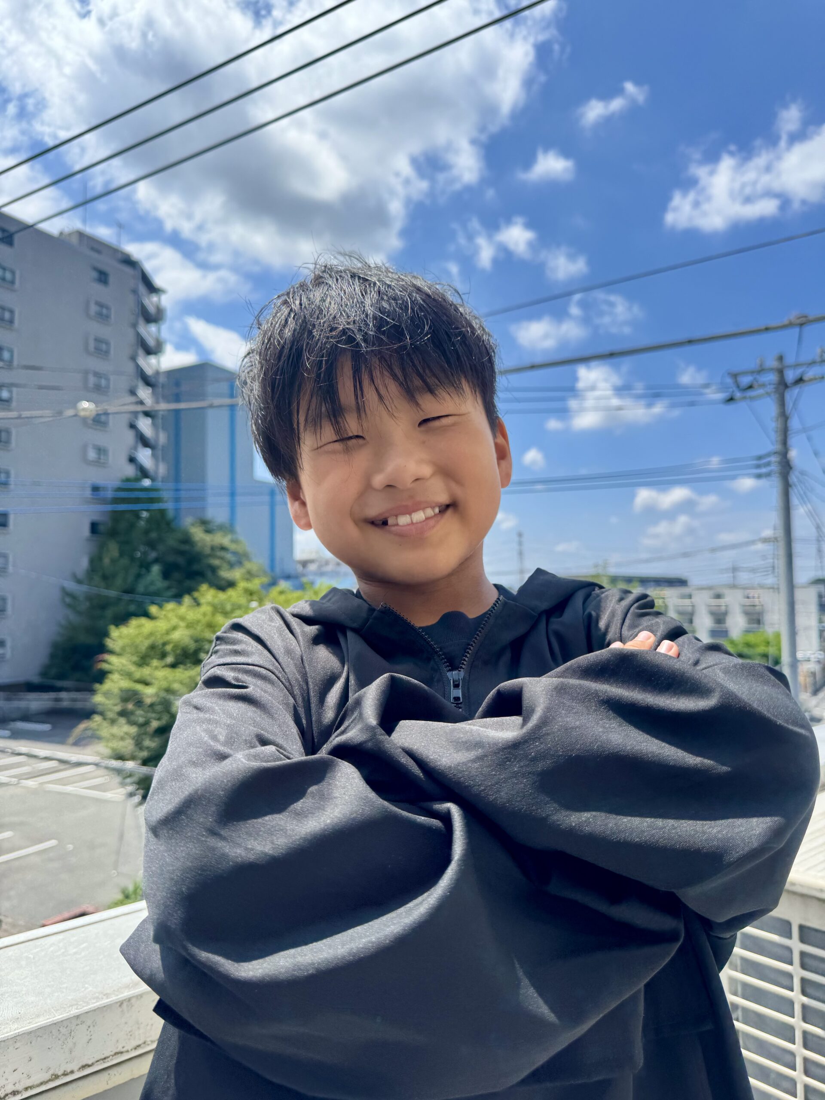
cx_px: 412
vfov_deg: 71.6
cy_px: 550
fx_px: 763
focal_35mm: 24
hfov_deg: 56.8
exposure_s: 1/2833
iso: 80
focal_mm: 6.76
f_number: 1.78
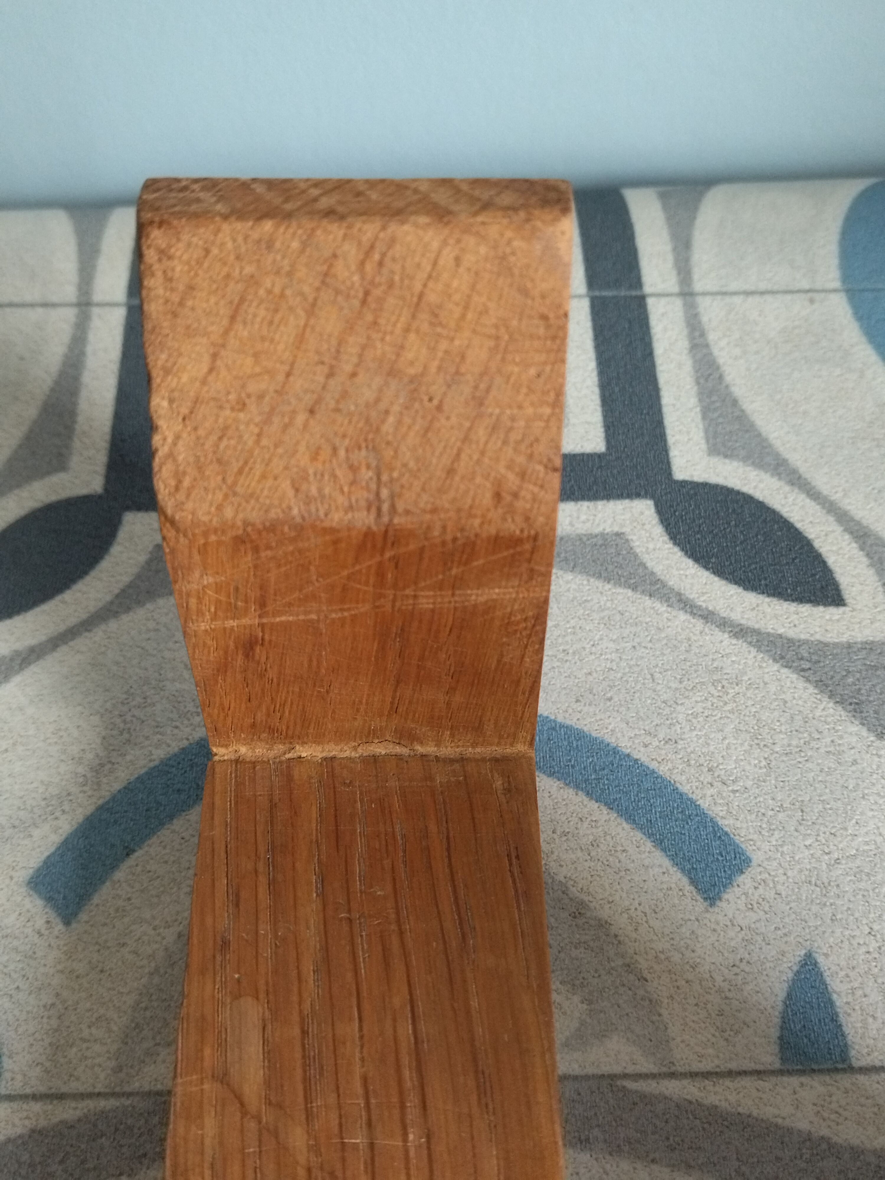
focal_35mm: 27
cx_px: 442
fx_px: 920
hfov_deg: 51.4
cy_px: 590
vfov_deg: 65.3
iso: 197
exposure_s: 1/100
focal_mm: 4.74
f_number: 1.79
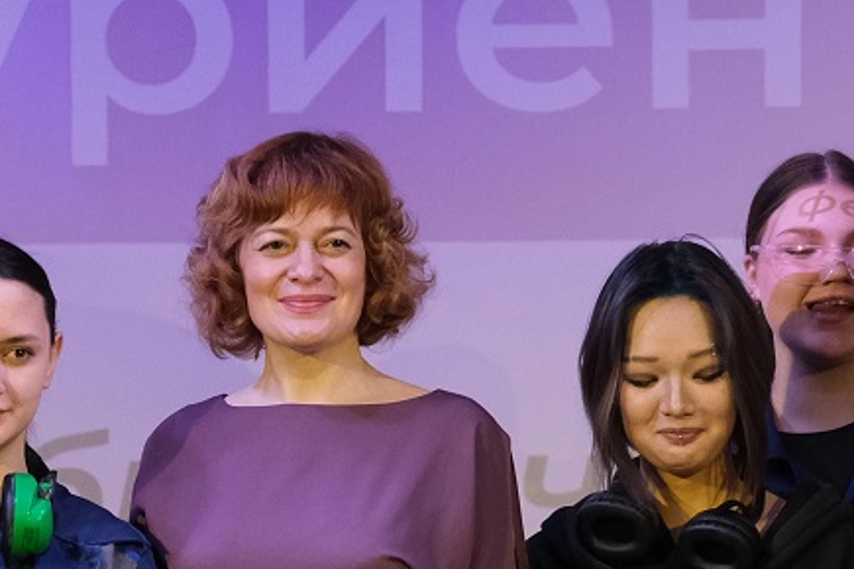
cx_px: 212
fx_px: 9868
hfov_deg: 5.0
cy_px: 487
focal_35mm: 416
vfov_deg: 3.3
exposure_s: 1/220
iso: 1600
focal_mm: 75.4
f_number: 5
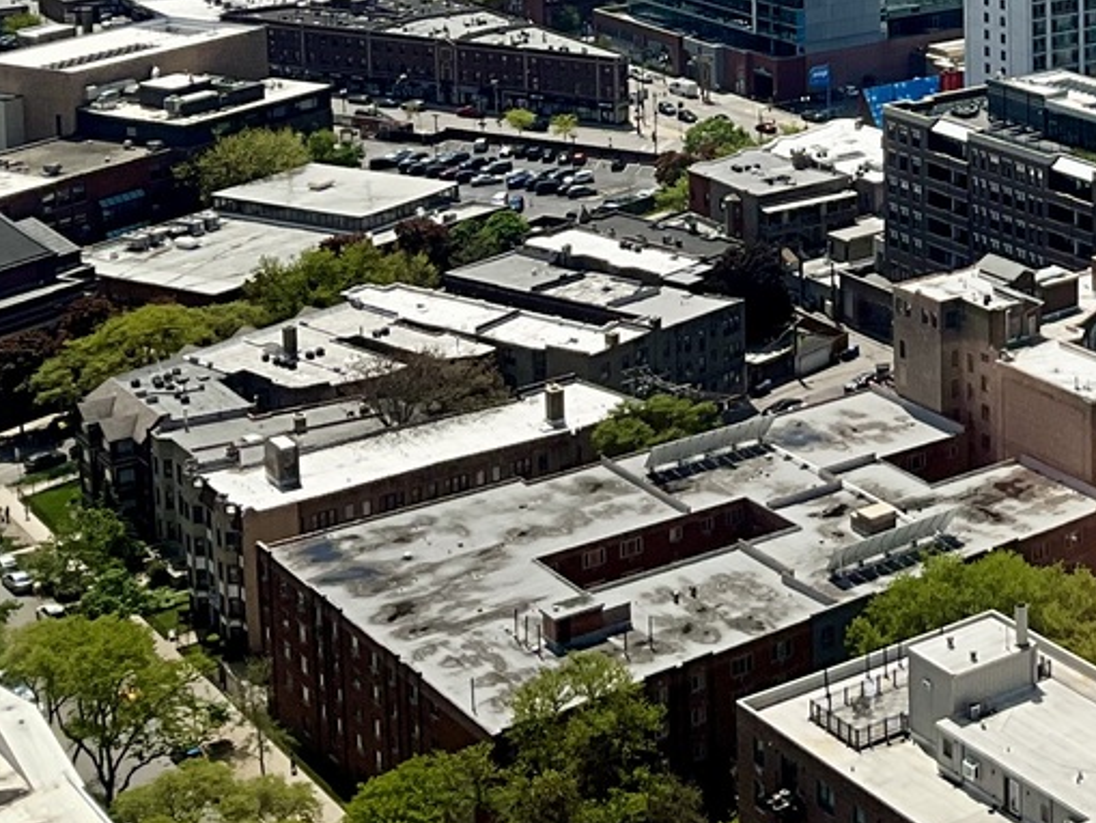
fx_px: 2597
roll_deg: -0.8
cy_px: -194
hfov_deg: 22.0
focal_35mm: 82
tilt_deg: -7.1
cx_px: 1324
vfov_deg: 17.1
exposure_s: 1/3322
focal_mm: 3
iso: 25
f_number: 1.8
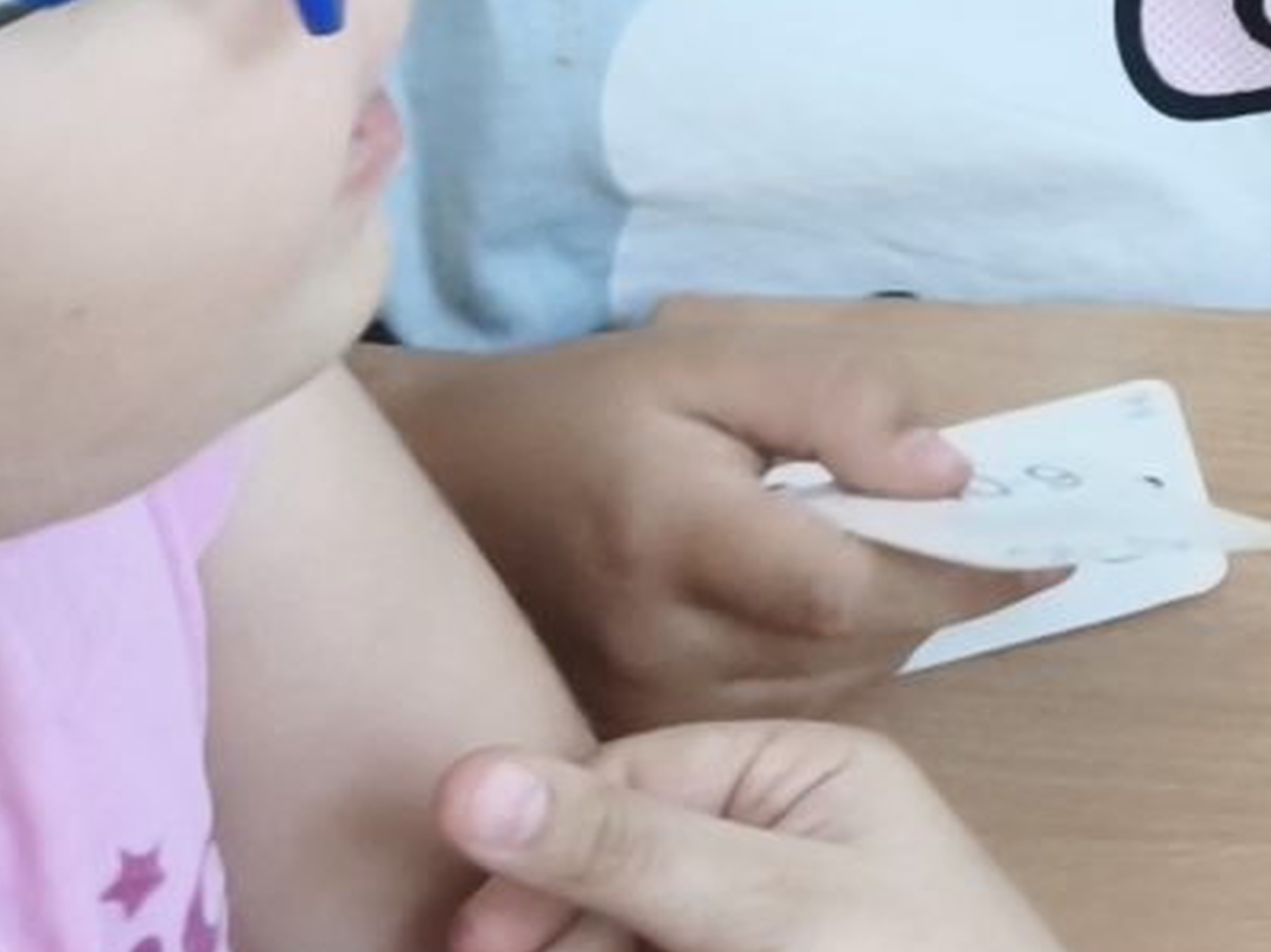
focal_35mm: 148
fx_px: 5431
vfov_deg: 9.9
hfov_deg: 11.4
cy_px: -80
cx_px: 2906
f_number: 1.7
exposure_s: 1/100
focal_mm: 5.35
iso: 320
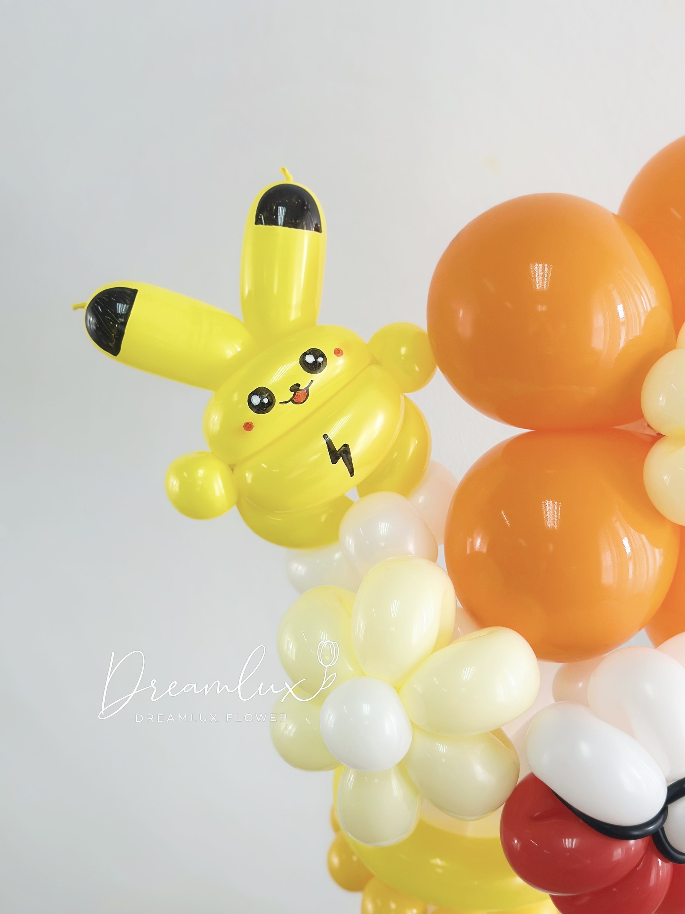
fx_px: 1266
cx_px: 342
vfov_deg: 39.7
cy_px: 457
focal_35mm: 48
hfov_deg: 30.3
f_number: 1.78
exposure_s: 1/100
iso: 64
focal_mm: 6.86
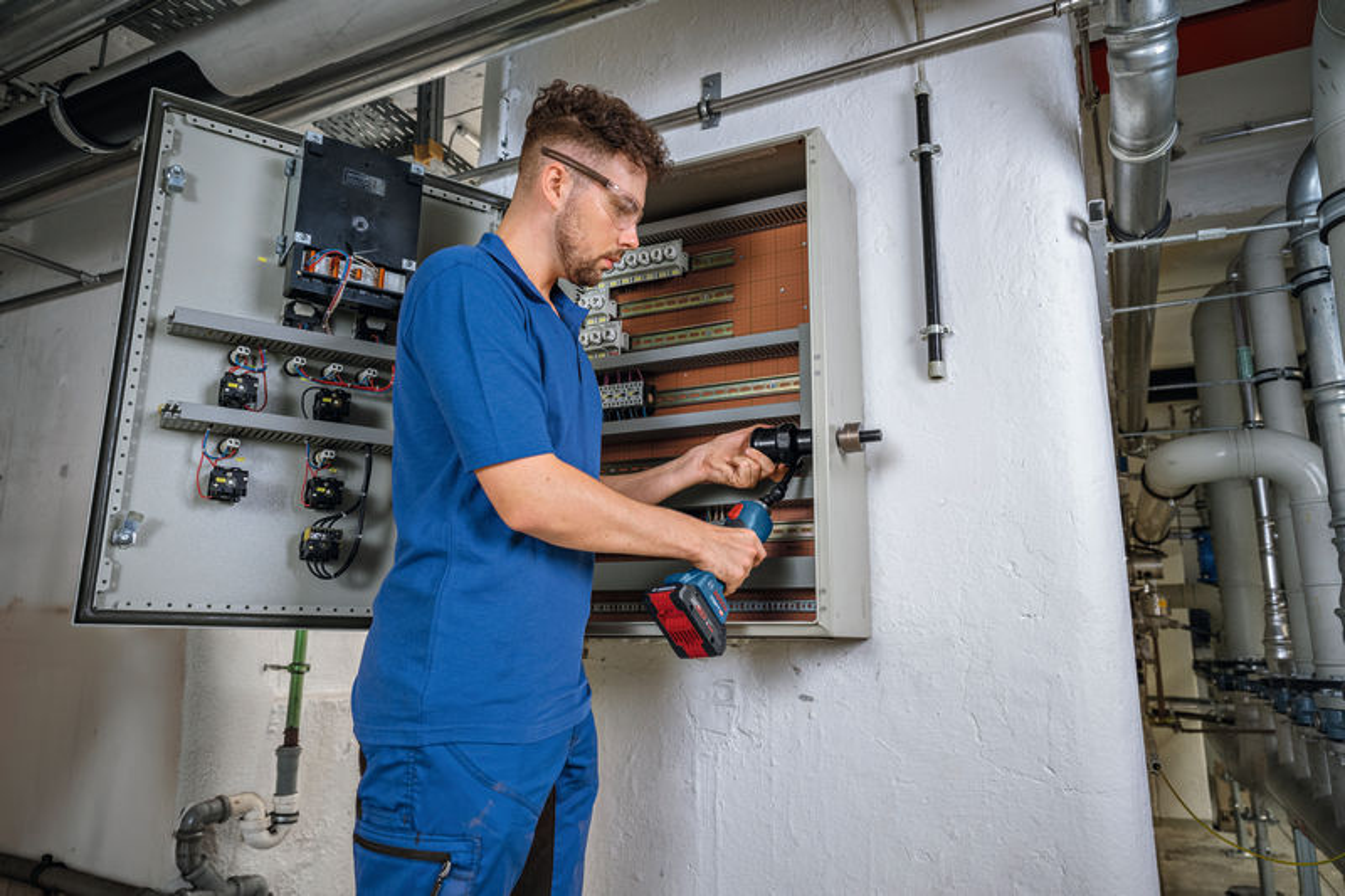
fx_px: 896
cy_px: 448
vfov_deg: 53.1
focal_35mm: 24
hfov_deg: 73.8
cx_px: 672
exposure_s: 1/100
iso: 800
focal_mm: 24
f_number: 4
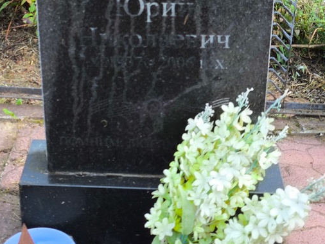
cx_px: 127
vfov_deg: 18.6
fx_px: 742
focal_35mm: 79
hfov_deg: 24.7
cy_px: 69
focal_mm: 4.71
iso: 64
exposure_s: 1/120
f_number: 1.7
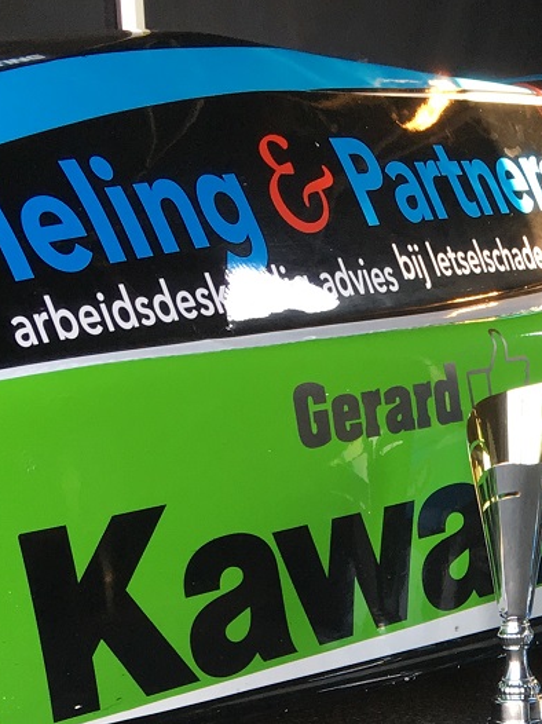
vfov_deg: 20.1
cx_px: 581
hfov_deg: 16.2
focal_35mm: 89
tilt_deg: -19.6
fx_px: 1860
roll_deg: +2.5
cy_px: 953
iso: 40
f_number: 2.2
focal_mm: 4.15
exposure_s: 1/100
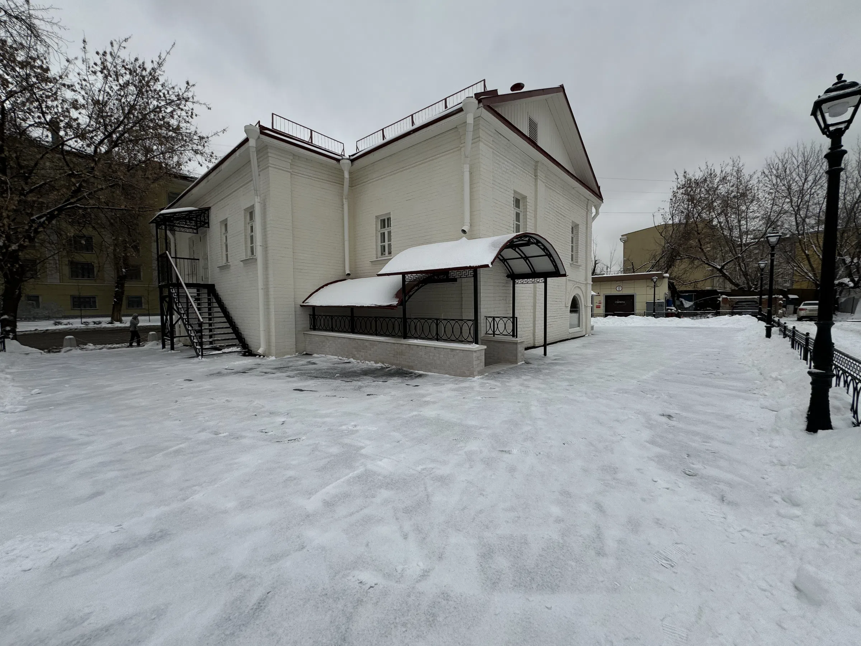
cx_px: 430
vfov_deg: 85.7
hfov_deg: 102.1
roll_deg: +0.8
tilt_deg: -3.3
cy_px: 323
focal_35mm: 14
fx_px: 348
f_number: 2.2
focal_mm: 2.22
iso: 40
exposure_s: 1/155
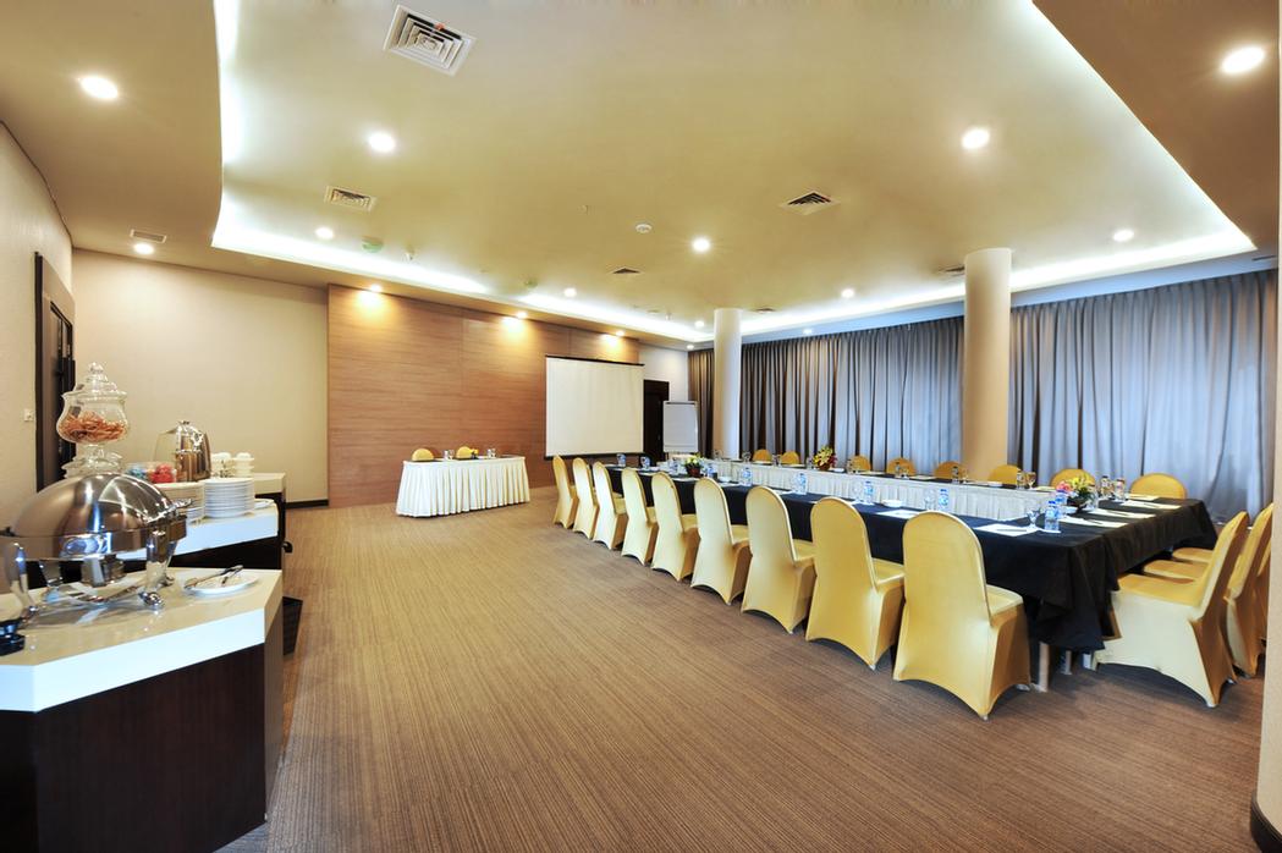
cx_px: 641
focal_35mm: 14
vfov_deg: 81.1
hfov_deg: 104.3
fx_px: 498
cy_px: 426
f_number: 16
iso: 400
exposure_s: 1
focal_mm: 14
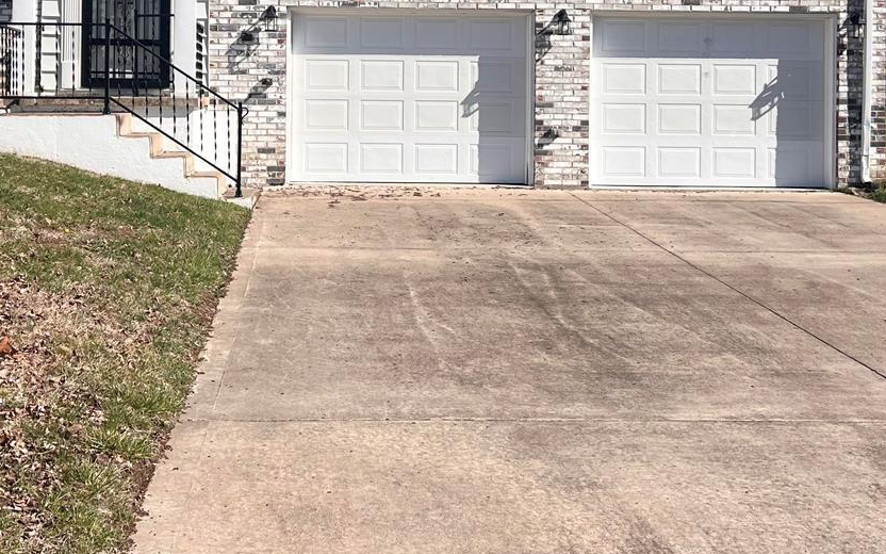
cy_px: 101
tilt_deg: +0.1
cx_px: 361
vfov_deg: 24.0
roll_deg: -0.3
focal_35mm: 53
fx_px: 1280
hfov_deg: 38.1
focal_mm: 5.7
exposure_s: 1/5882
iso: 50
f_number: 1.5
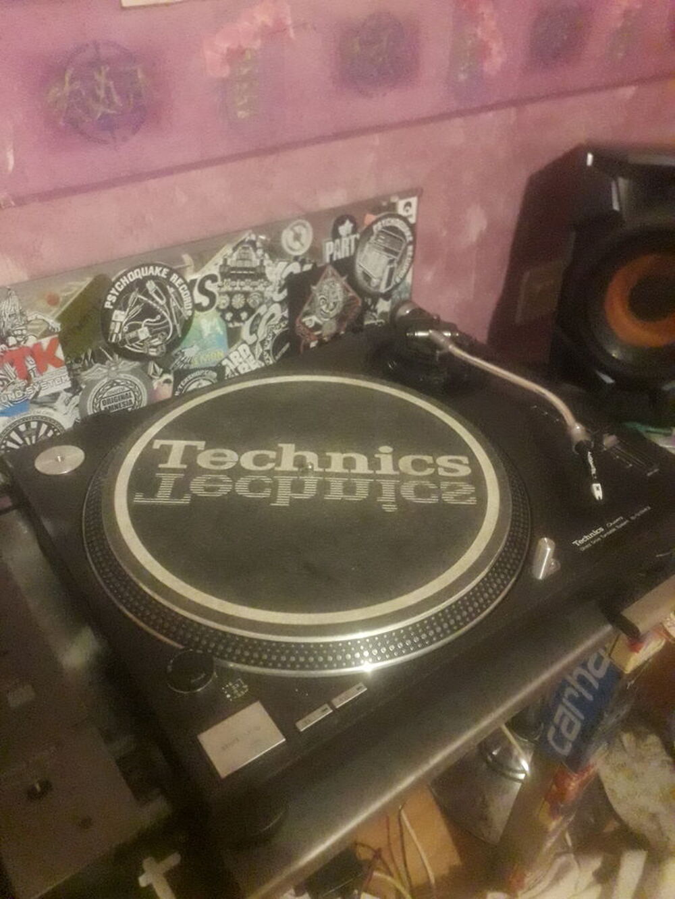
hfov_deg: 51.4
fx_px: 702
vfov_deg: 65.3
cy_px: 450
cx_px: 338
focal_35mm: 27
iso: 800
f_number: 1.9
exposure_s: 1/17
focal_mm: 3.6
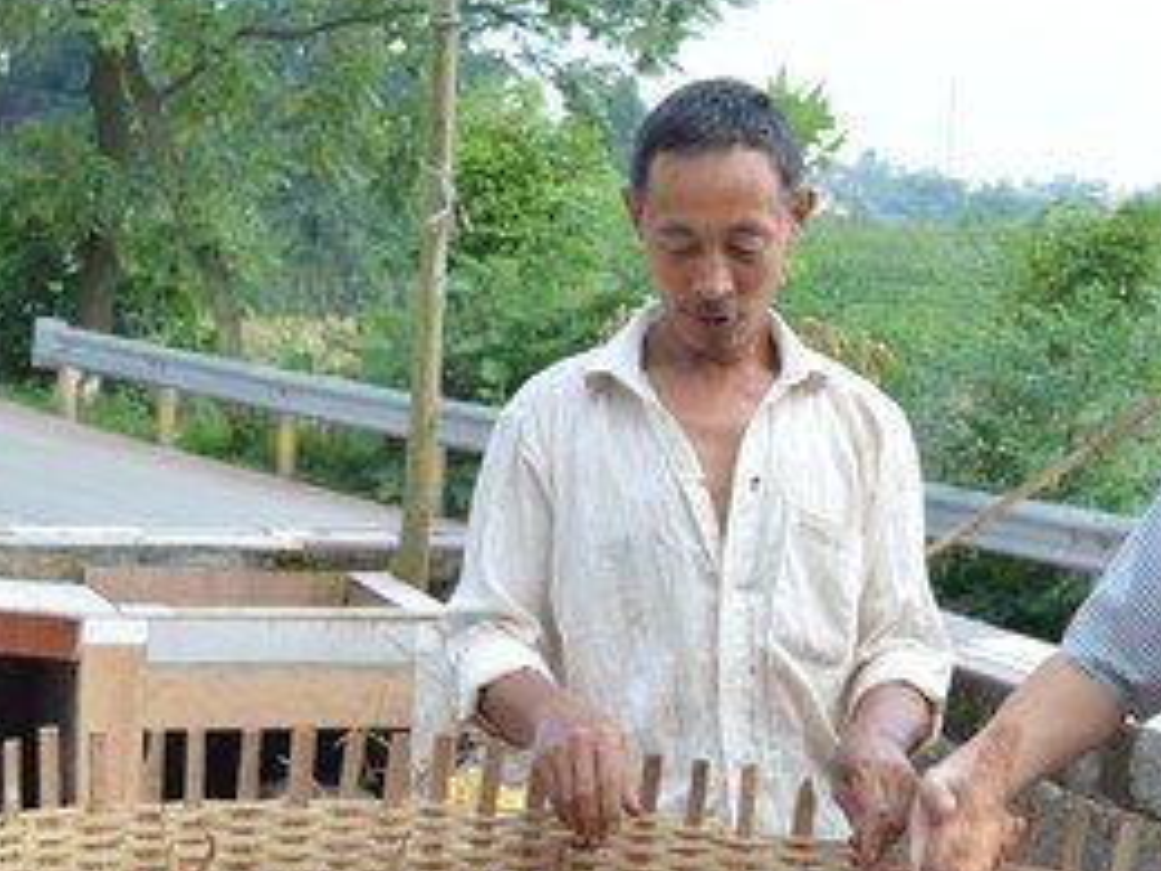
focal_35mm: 83
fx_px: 2784
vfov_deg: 17.6
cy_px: 710
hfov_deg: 23.4
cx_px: 804
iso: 100
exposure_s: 1/100
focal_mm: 30
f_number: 6.3
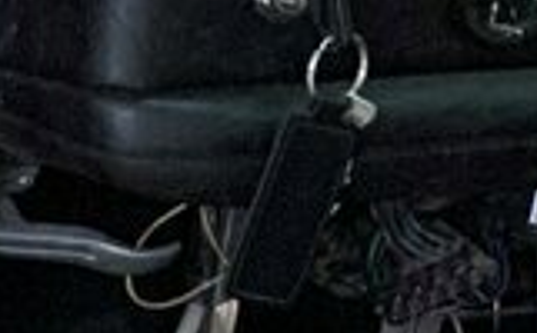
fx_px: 3010
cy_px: 962
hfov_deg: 8.4
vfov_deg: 5.9
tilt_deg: -24.4
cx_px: -1154
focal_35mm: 206
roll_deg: +0.7
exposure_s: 1/50
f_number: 1.8
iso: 320
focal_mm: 4.25
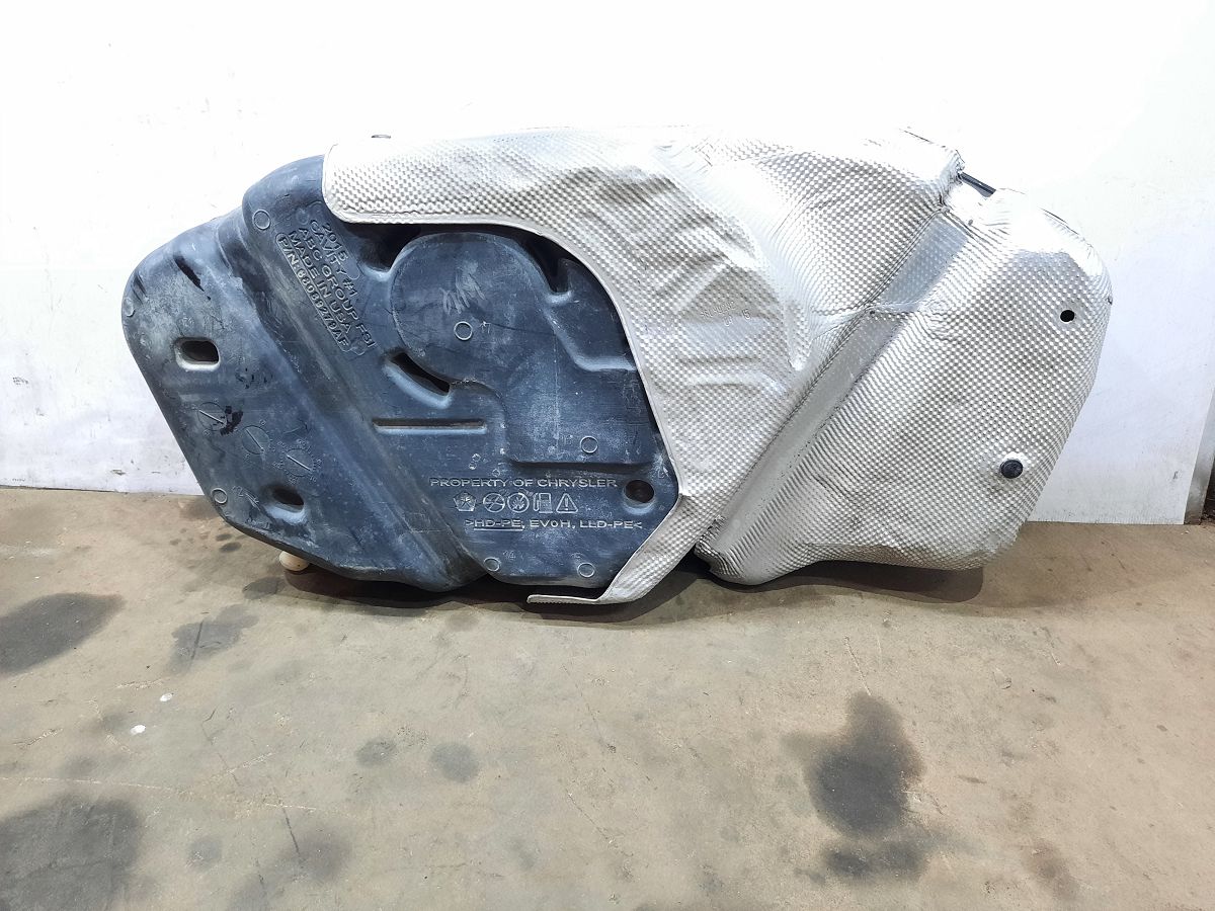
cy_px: 456
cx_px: 608
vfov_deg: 54.9
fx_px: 877
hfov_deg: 69.4
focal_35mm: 25
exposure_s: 1/33
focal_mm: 4.6
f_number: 2
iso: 320
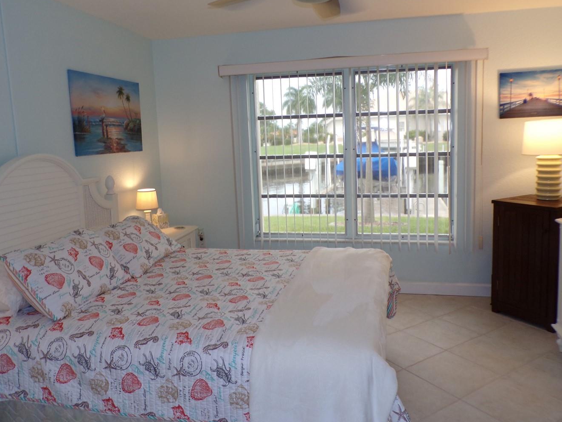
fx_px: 471
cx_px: 286
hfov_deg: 61.7
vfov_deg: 48.1
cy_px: 183
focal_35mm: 29
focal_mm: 4.3
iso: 100
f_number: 3
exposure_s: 1/34
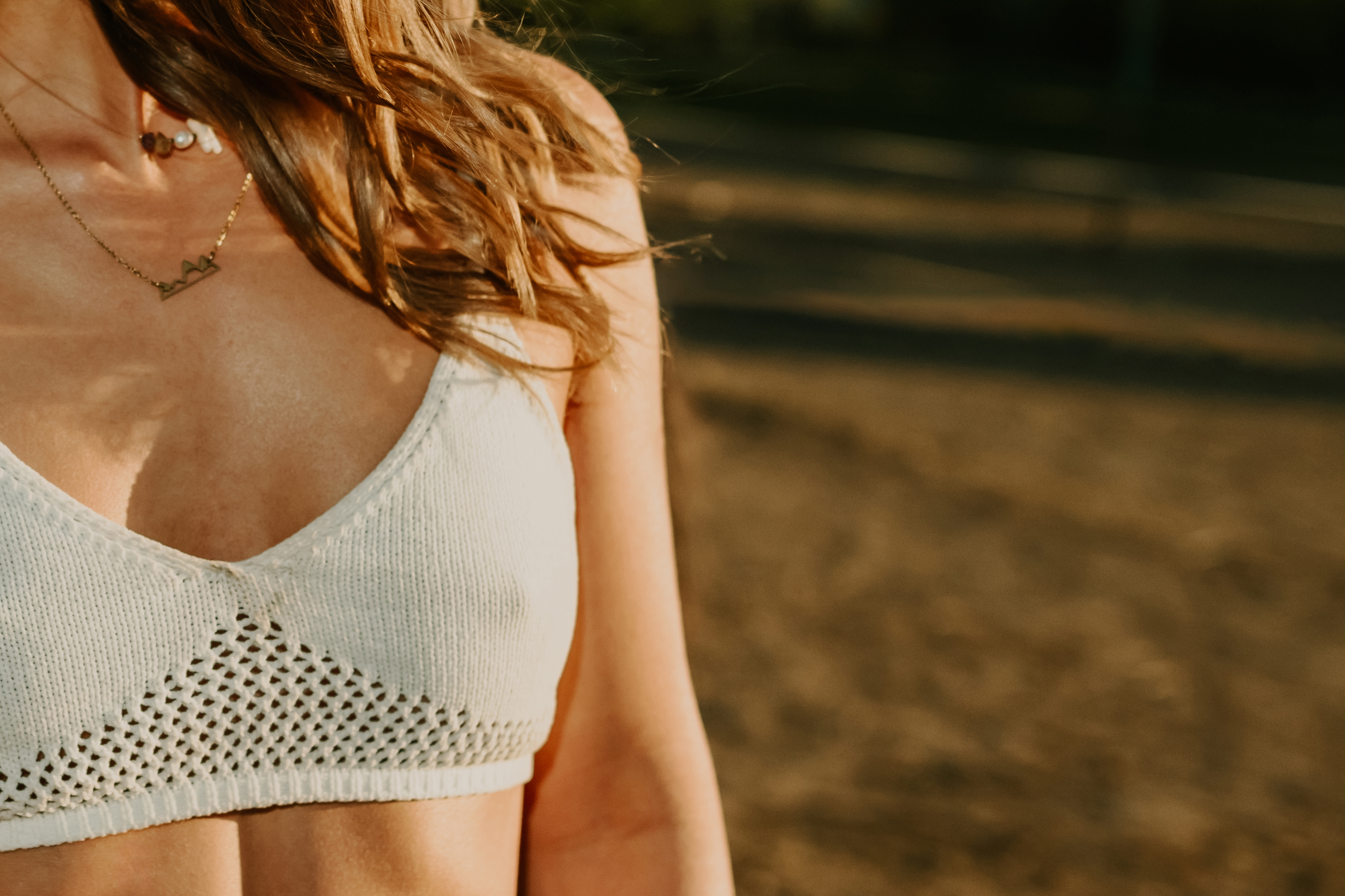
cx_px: 56
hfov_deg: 21.9
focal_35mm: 90
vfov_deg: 15.2
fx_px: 3362
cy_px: 310
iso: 320
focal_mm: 35
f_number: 2.5
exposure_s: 1/200
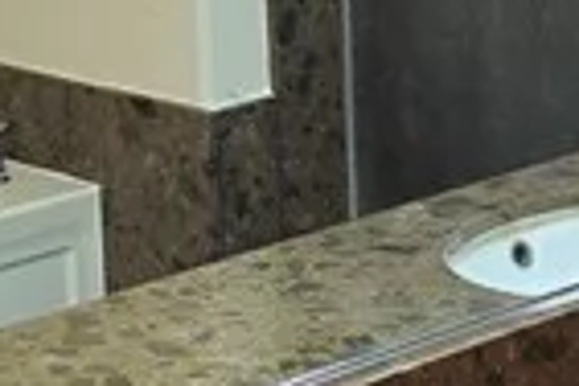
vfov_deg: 7.9
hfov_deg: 11.8
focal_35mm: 174
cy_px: 0
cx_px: 423
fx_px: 2798
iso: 50
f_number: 1.4
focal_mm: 6.5
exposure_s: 1/120
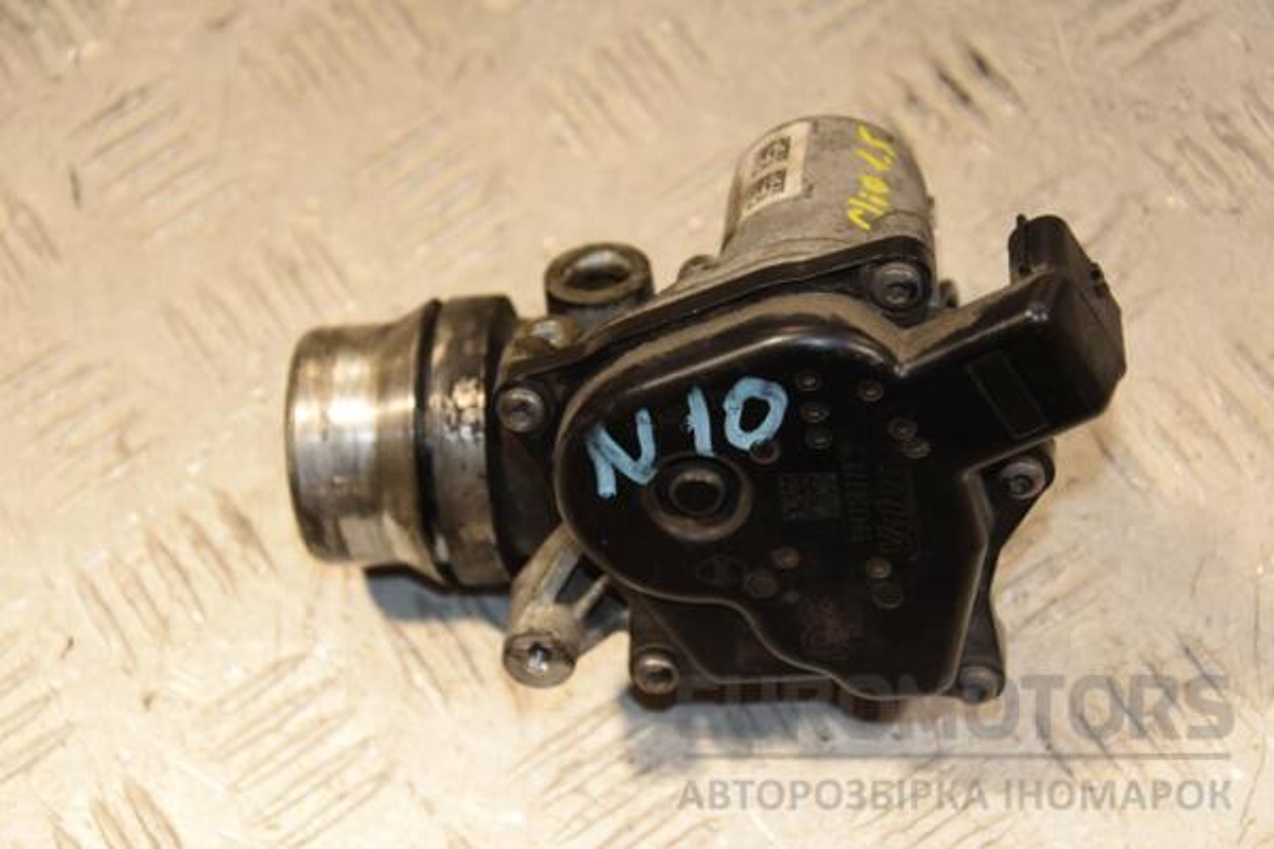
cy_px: 424
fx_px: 3291
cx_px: 637
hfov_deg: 21.9
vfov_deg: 14.7
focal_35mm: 93
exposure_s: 1/160
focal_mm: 62
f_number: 5.3
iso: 800
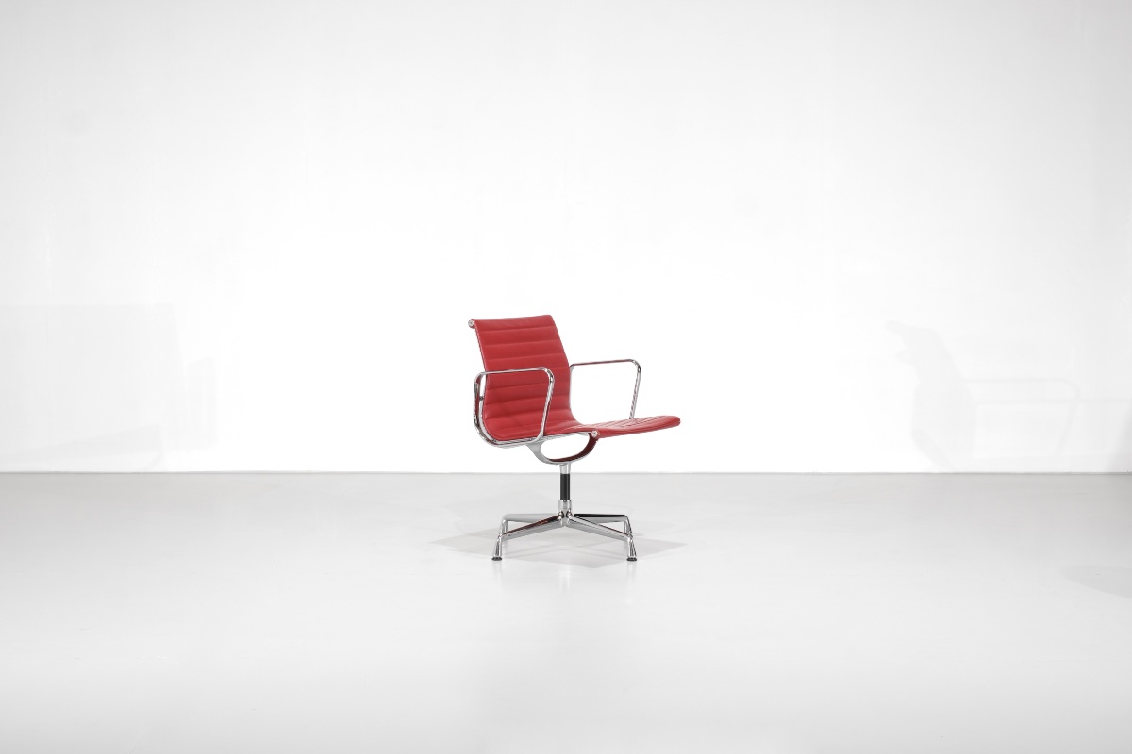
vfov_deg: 25.5
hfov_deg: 37.5
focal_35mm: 53
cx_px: 566
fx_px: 1666
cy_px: 377
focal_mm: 35
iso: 400
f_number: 8
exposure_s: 1/18
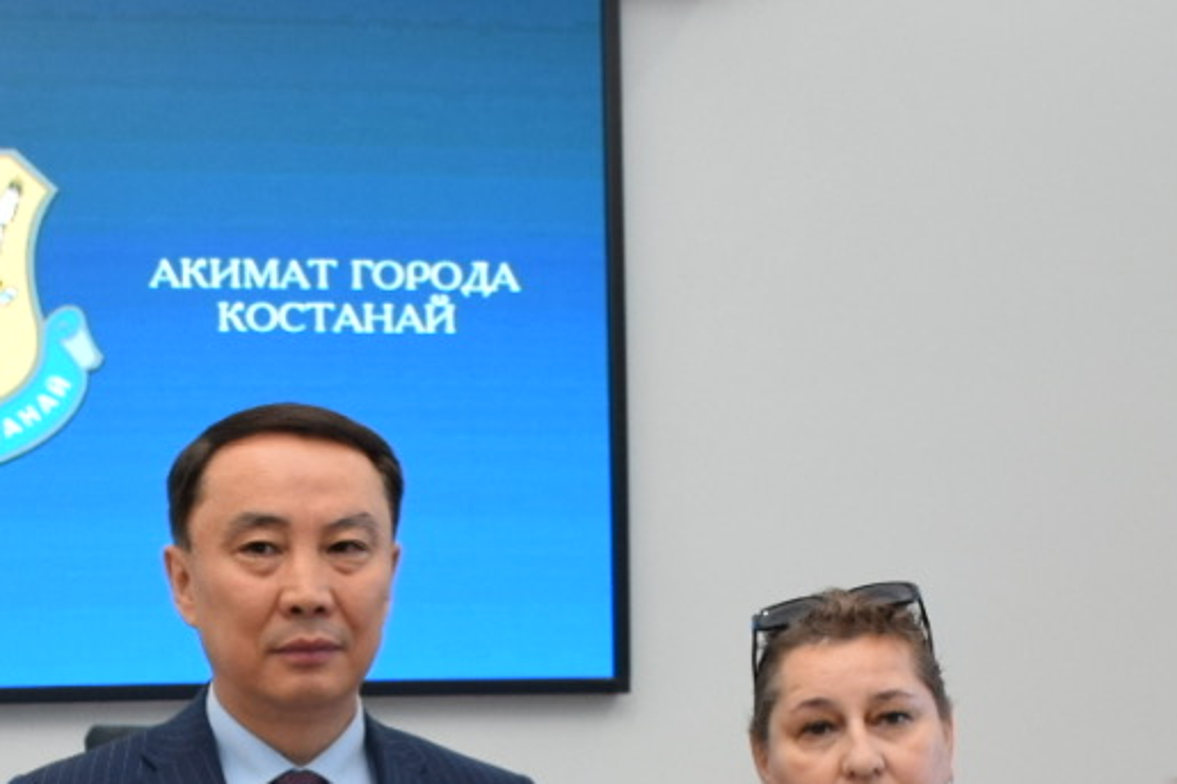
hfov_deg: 23.6
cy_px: 1051
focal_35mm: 85
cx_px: 242
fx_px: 2778
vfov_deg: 15.2
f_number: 4.5
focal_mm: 18
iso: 800
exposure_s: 1/80
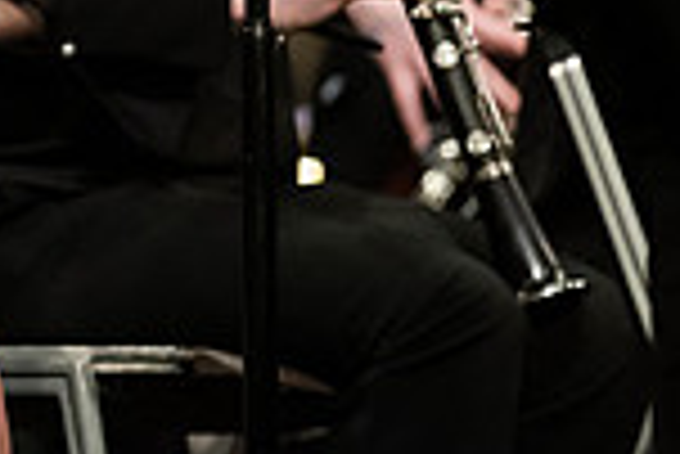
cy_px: -326
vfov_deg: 1.2
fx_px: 21818
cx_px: -590
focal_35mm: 1154
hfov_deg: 1.8
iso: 4000
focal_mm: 300
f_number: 3.5
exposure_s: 1/250
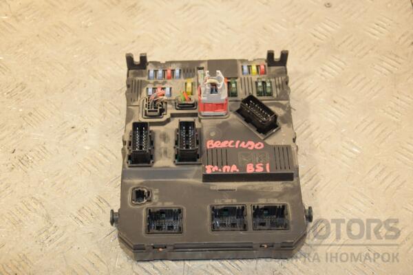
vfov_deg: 22.6
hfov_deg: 33.4
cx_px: 206
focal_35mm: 60
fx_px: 688
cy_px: 138
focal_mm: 40
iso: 800
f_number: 4.8
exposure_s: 1/160
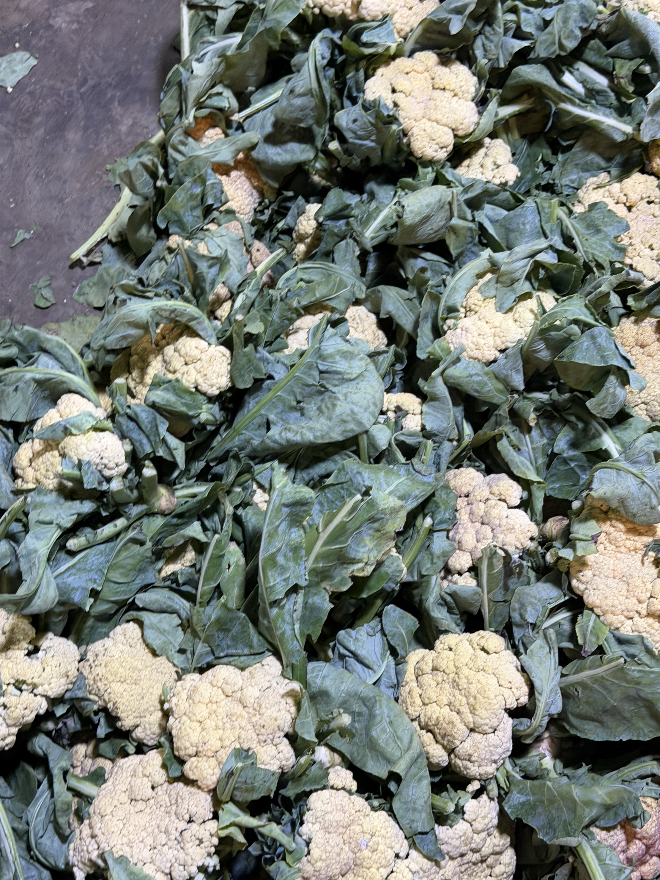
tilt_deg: -64.0
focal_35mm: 48
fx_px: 1220
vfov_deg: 39.7
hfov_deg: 30.3
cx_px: 330
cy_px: 440
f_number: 1.78
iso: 200
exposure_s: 1/50
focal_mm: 6.76
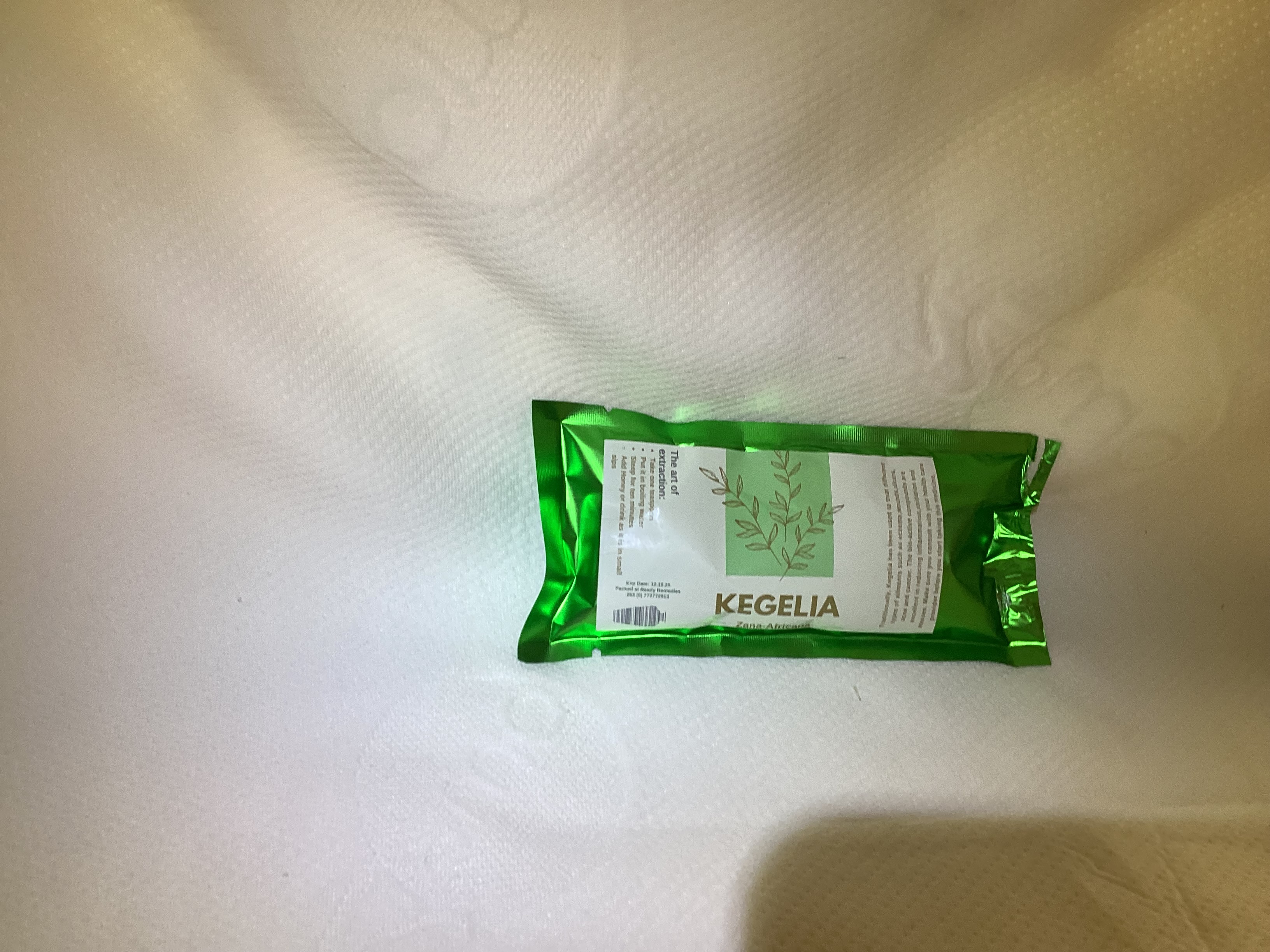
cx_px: 635
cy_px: 476
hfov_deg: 58.4
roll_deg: -5.9
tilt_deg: -39.2
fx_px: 1137
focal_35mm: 31
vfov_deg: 45.4
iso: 80
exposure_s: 1/50
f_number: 2.4
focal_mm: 3.3
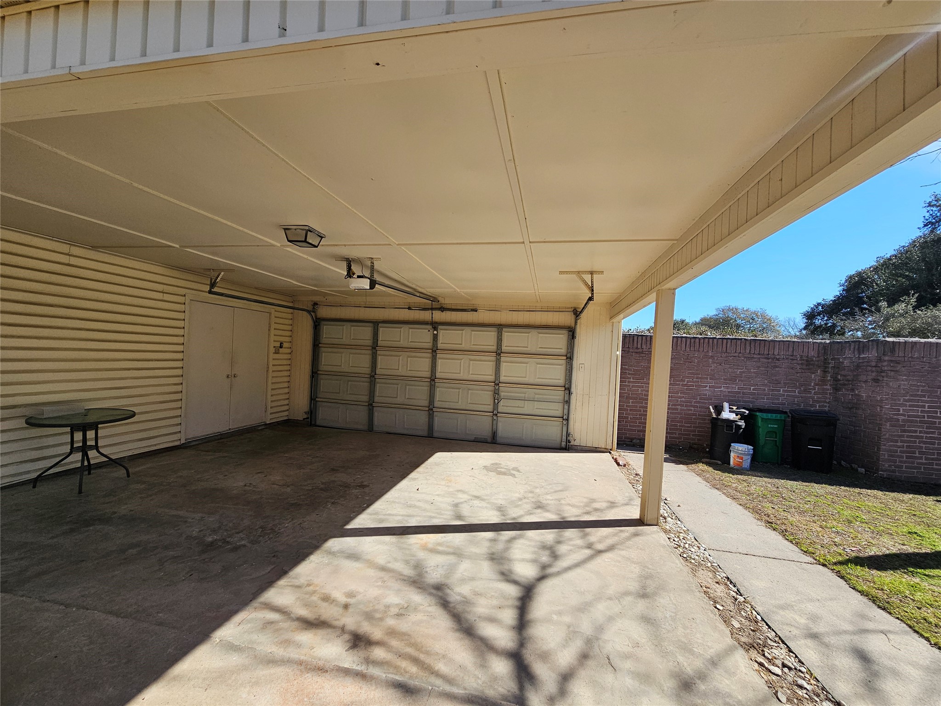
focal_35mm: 13
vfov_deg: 89.9
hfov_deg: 106.2
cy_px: 353
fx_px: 353
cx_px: 470
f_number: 2.2
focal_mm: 2.2
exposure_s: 1/1453
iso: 50
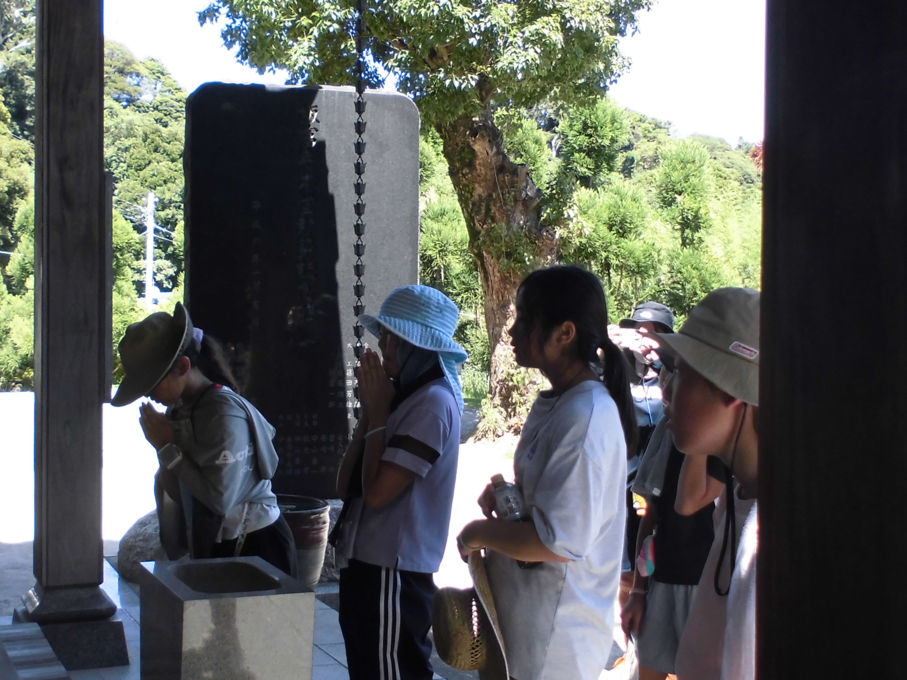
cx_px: 367
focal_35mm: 51
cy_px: 316
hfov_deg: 37.4
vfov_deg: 28.6
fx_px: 1336
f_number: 3.7
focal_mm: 5.3
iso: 100
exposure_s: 1/100
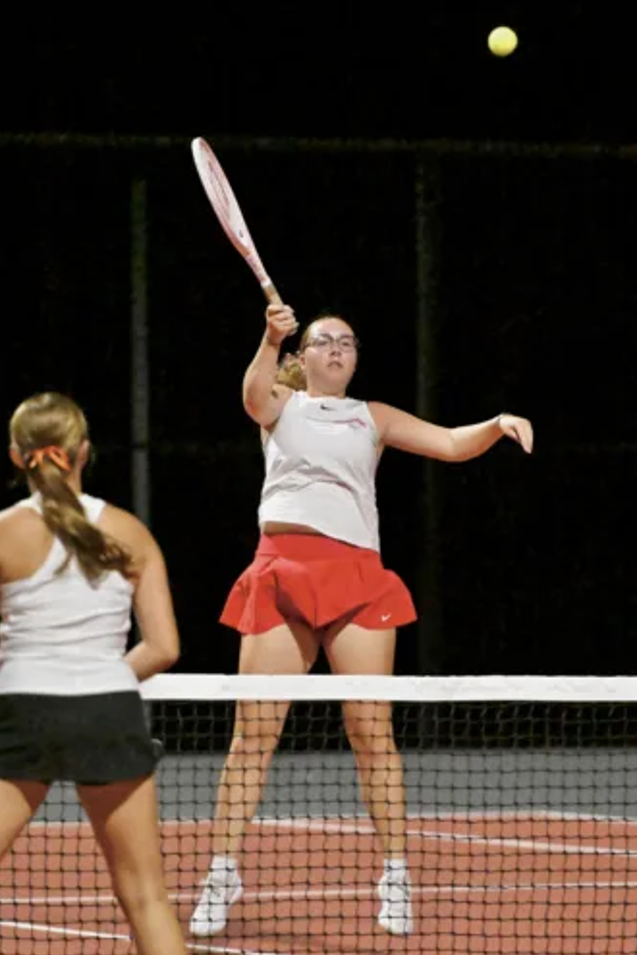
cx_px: 319
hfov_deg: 4.5
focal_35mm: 303
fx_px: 8041
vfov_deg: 6.8
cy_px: 480
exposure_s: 1/5000
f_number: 2.8
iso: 32000
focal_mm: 200
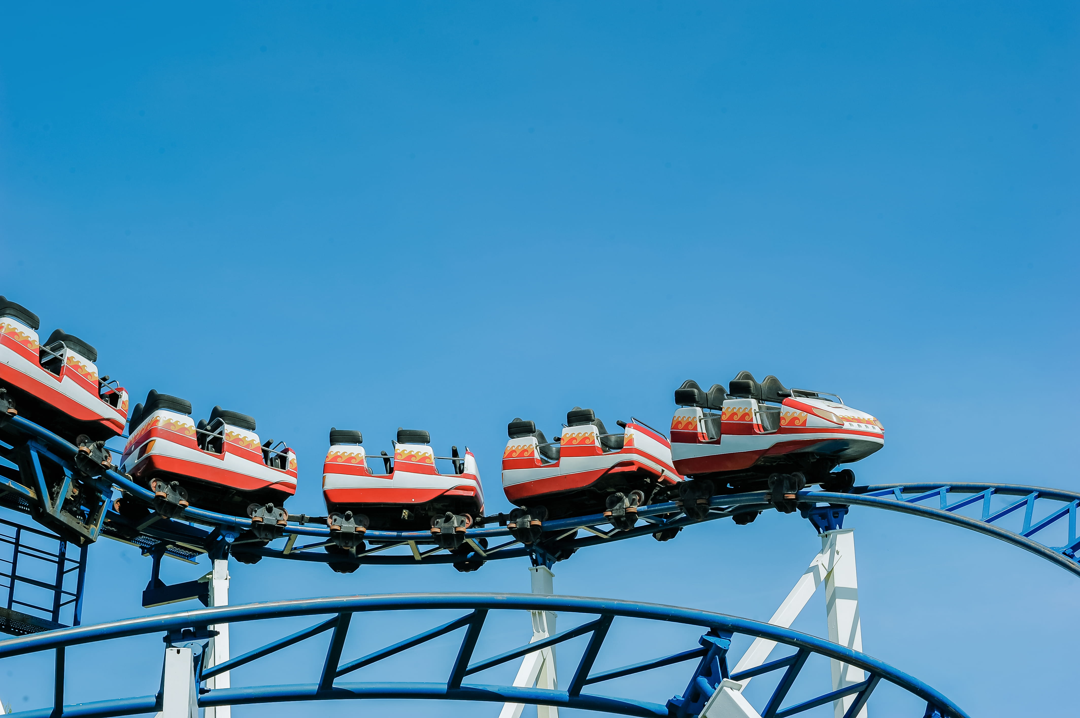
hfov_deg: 23.9
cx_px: 540
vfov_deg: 16.1
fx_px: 2548
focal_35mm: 85
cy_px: 359
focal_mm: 85
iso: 200
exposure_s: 1/250
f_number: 14
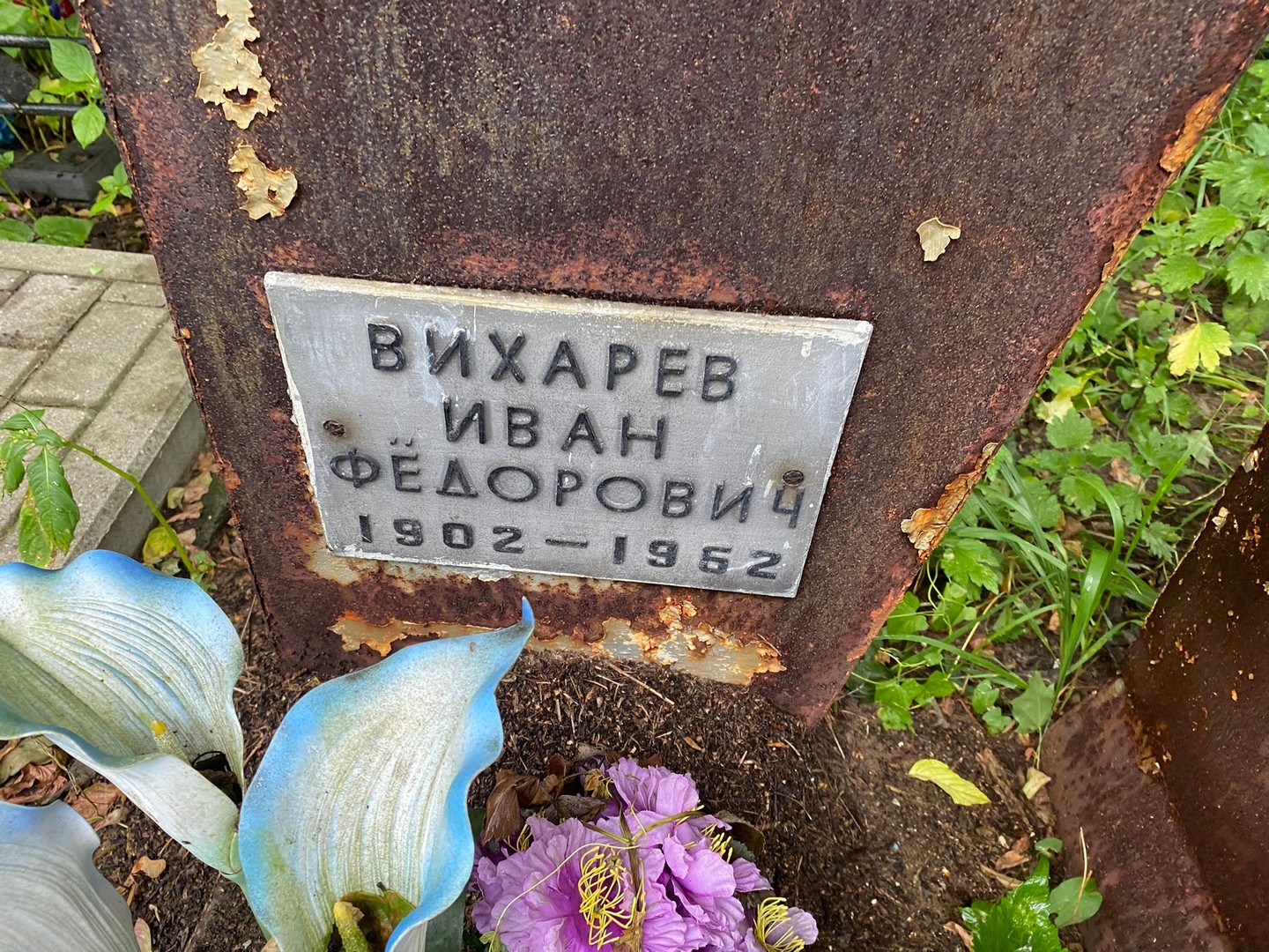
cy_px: 476
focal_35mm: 26
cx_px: 634
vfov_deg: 53.1
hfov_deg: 67.3
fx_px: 953
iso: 125
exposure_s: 1/60
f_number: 1.8
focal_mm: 4.25
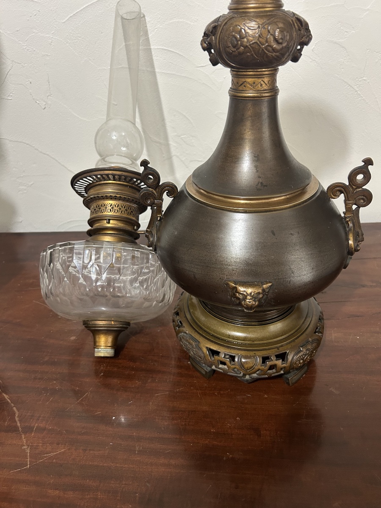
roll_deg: +2.4
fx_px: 382
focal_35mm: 26
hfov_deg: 53.1
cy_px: 254
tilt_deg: -31.8
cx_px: 190
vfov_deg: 67.3
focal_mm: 5.7
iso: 250
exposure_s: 1/50
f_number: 1.5
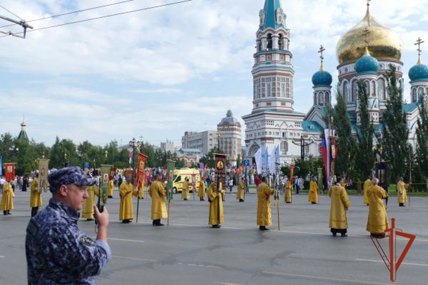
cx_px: 214
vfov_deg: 31.9
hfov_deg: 46.4
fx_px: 499
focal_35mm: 42
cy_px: 142
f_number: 3.2
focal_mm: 15.26
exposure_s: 1/1600
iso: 125
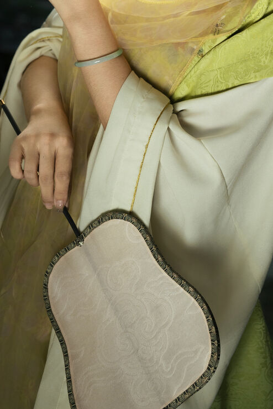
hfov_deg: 10.1
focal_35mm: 136
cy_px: -3
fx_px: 1545
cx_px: 150
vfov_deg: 14.8
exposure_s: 1/160
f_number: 4
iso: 125
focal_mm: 56
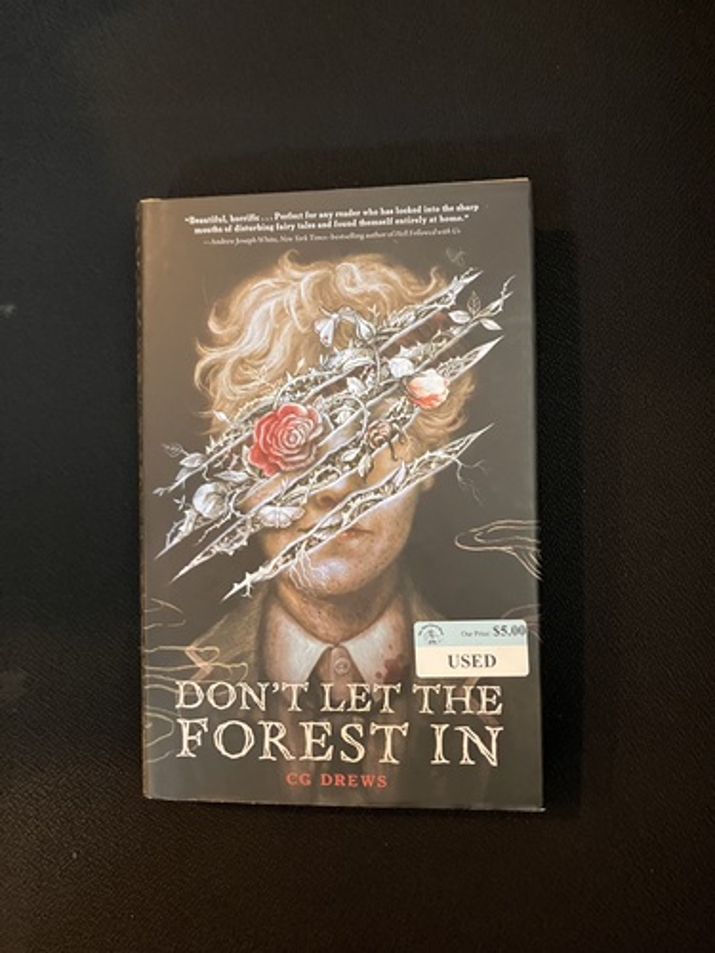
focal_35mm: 28
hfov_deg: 49.7
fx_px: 771
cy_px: 476
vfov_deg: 63.4
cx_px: 358
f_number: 1.8
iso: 640
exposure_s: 1/30
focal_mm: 3.99
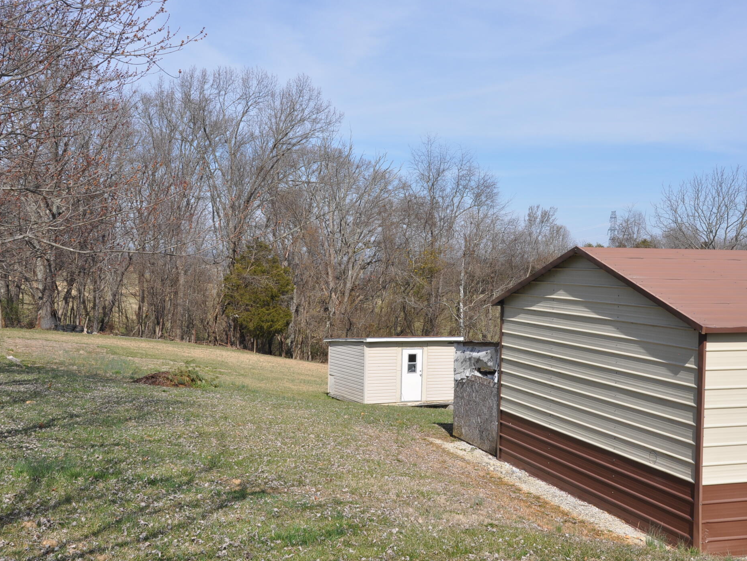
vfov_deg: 34.7
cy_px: 275
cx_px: 402
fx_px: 897
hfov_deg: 45.2
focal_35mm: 42
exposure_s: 1/200
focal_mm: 25
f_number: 14
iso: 200
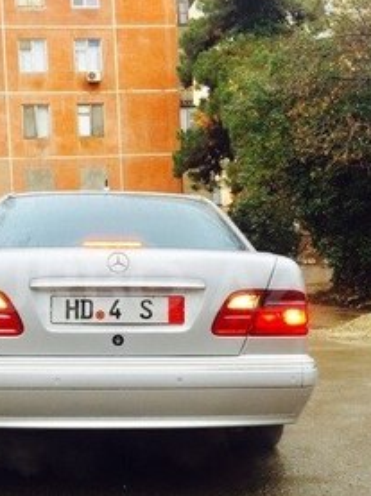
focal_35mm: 52
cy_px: 285
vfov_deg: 36.8
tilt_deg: -2.5
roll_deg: +1.8
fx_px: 745
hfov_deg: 27.8
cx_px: 122
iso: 32
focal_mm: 4.15
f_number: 2.2
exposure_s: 1/172
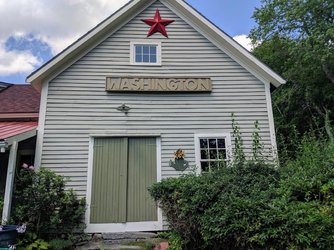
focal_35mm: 27
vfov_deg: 51.4
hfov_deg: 65.3
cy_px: 125
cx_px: 167
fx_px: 261
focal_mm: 4.44
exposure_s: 1/3906
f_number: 1.8
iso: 73
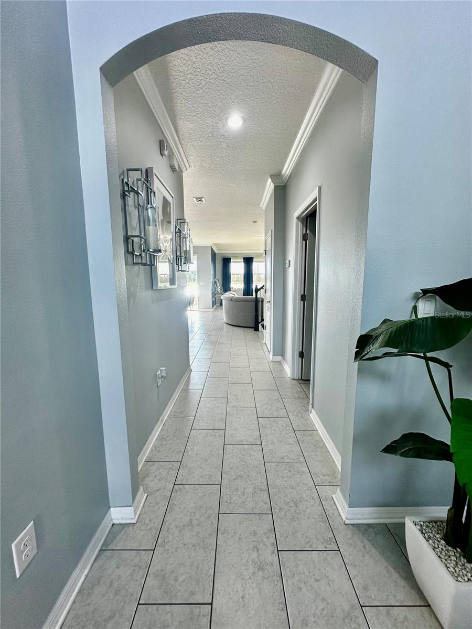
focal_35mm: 14
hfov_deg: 85.7
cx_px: 236
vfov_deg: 102.1
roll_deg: -0.6
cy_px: 314
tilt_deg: -7.2
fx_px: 255
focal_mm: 2.22
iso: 100
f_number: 2.2
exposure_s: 1/120
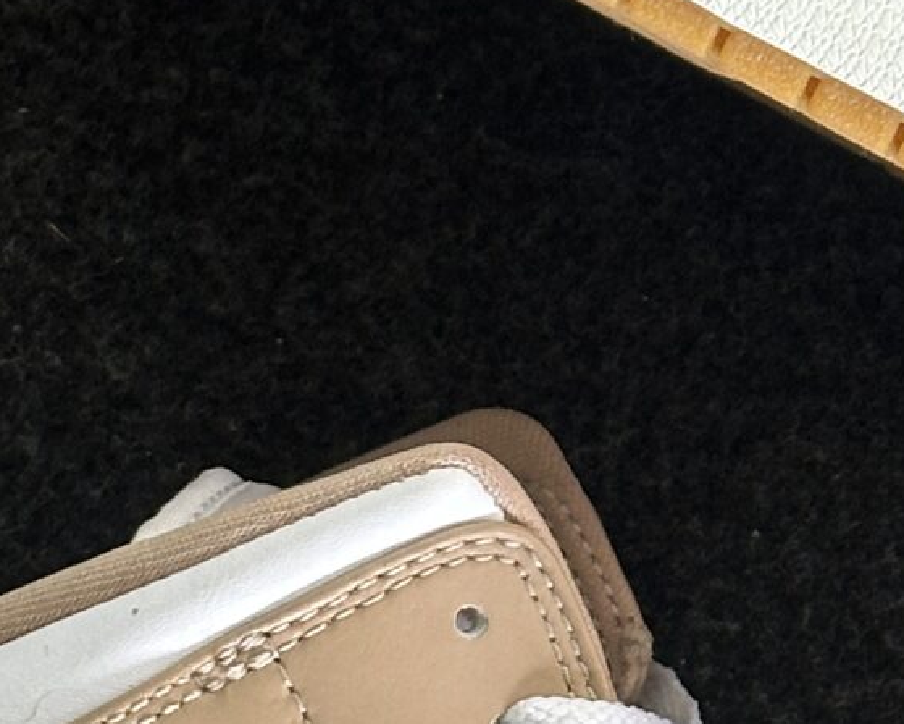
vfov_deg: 7.2
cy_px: 498
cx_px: 952
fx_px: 5726
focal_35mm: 214
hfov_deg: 9.0
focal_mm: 6.86
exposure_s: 1/50
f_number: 1.78
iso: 80
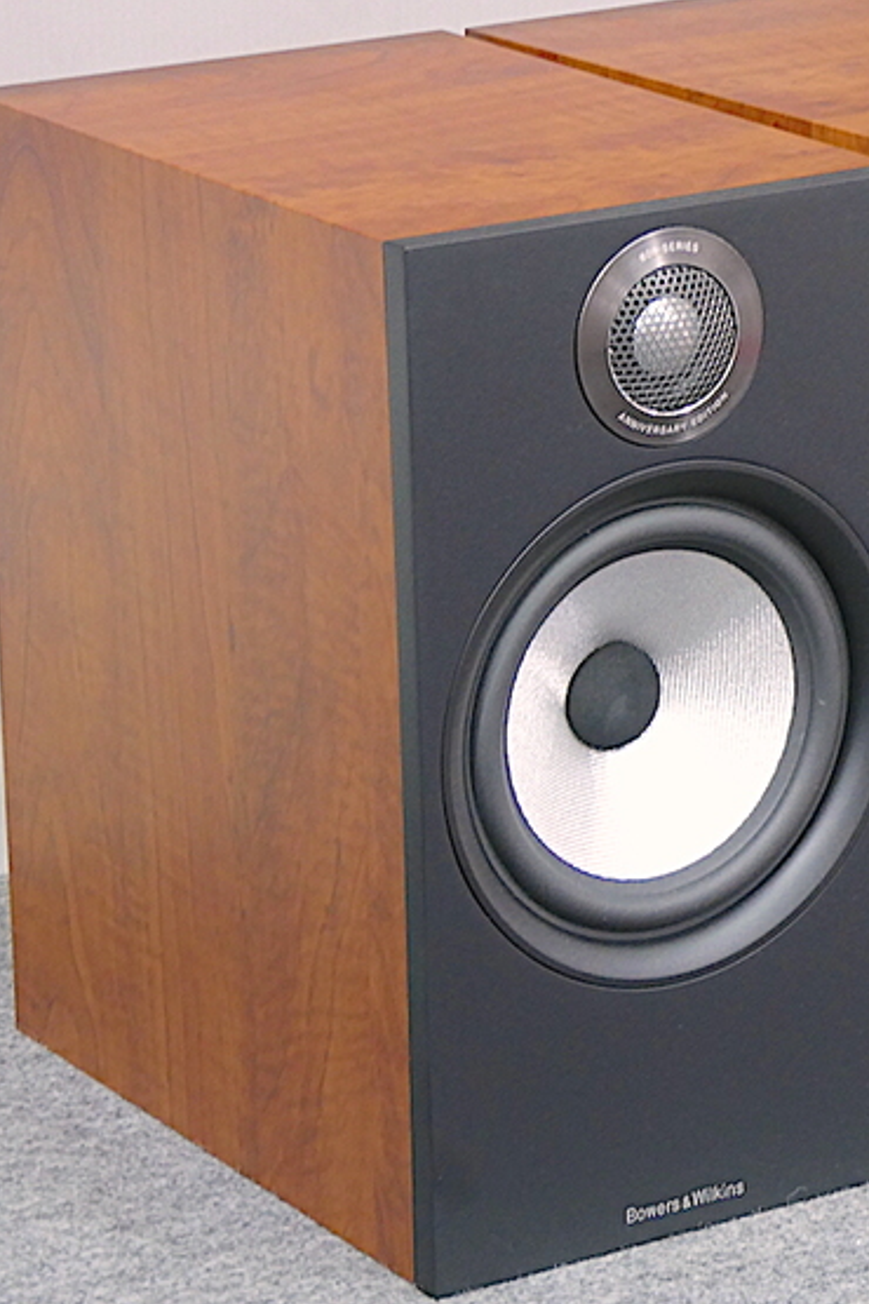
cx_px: 658
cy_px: 658
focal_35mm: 151
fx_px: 5467
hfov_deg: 9.1
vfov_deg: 13.6
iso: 200
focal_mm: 15
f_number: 4.8
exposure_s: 1/4
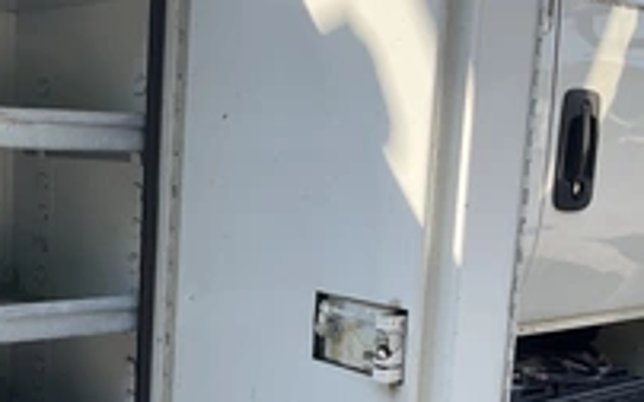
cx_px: 83
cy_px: 284
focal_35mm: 61
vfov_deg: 21.1
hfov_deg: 32.1
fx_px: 1070
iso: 25
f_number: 1.8
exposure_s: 1/439
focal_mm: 3
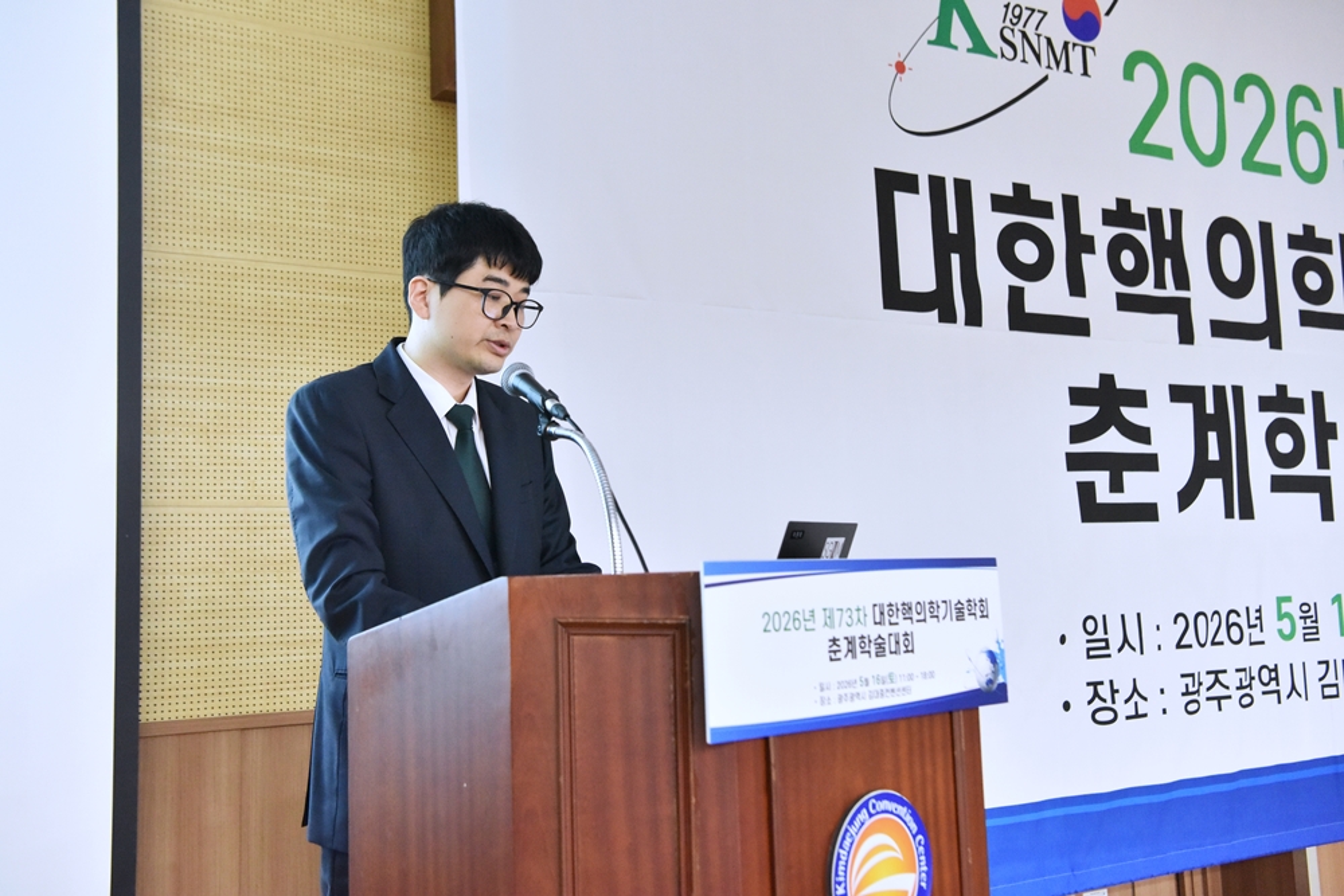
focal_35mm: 38
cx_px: 672
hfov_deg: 50.7
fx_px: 1419
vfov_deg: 35.1
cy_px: 448
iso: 6400
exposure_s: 1/80
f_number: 4.5
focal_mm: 38
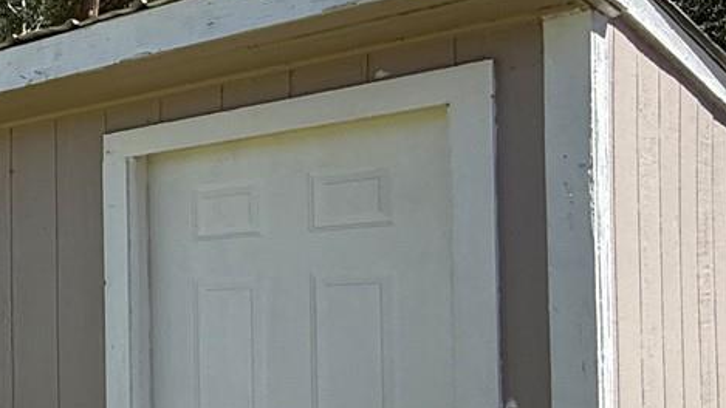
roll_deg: +1.3
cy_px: 314
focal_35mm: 52
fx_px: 1001
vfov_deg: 22.8
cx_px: -272
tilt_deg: +0.9
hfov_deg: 29.7
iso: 64
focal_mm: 2.22
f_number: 2.2
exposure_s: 1/1497
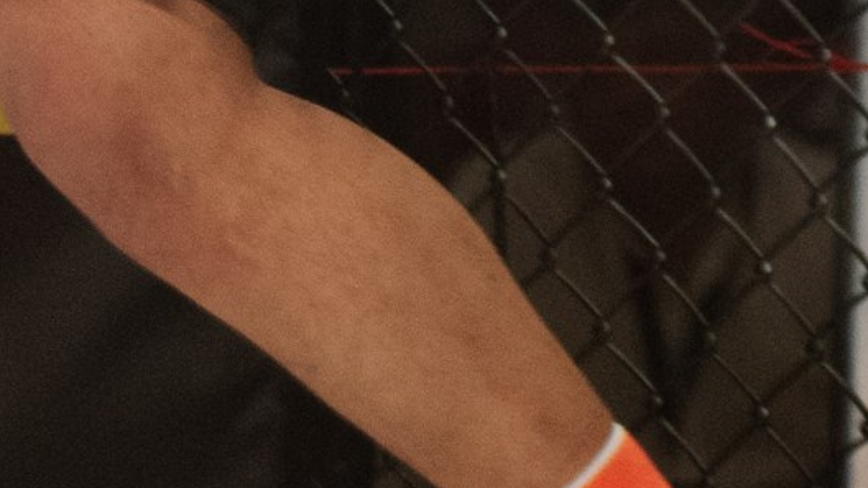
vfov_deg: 2.2
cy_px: -570
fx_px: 12797
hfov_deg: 3.9
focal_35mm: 556
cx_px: -740
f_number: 4
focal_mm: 80
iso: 2000
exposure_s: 1/400
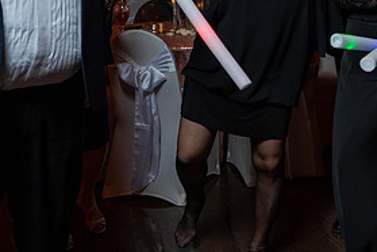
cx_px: 301
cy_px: 9
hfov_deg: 32.5
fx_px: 628
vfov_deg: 21.9
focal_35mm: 60
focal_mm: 28
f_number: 4
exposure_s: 1/200
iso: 2000
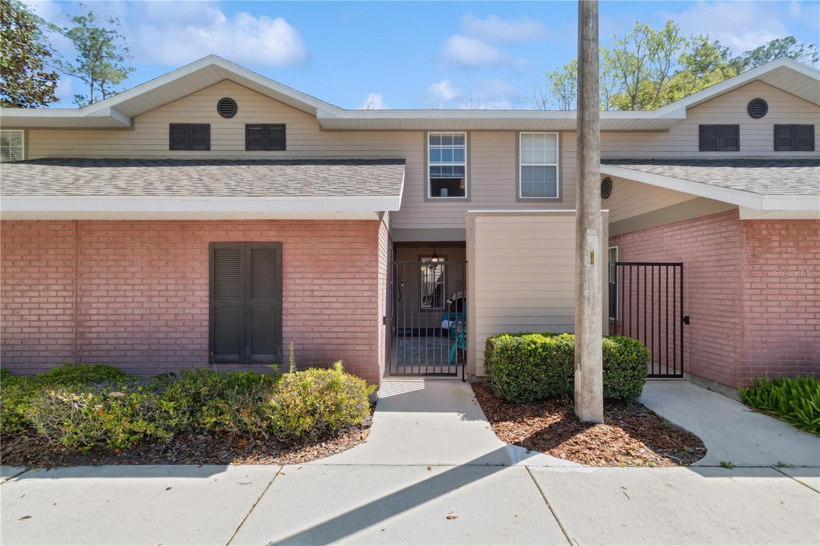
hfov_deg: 100.4
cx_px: 410
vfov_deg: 77.3
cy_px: 273
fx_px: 342
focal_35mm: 15
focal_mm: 10
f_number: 8
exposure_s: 1/40
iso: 200
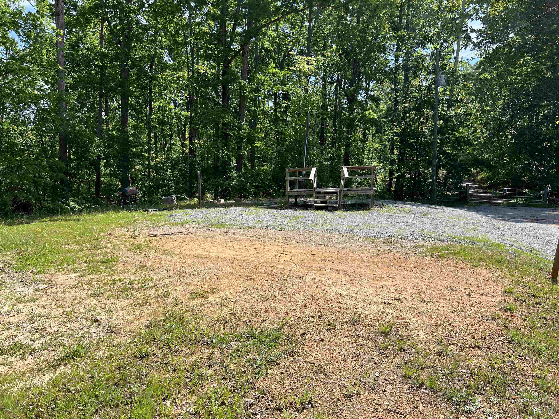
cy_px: 210
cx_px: 280
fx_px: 420
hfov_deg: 67.3
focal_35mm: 26
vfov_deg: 53.1
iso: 50
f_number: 1.5
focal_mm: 5.7
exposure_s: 1/2571
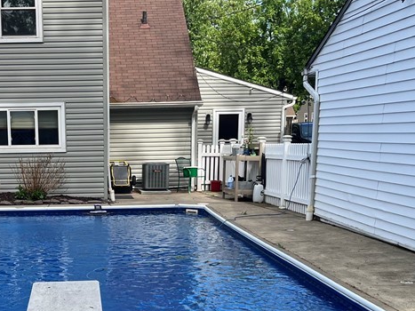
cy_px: 256
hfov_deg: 33.0
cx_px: 93
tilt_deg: -10.6
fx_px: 683
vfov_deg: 25.1
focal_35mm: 57
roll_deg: +1.3
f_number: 1.6
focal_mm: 5.1
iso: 50
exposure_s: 1/1075
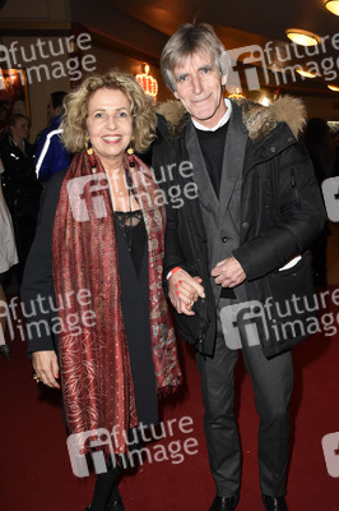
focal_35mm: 34
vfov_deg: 55.1
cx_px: 170
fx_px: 488
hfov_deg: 38.3
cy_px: 256
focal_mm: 23
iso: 2500
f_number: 6.3
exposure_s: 1/125
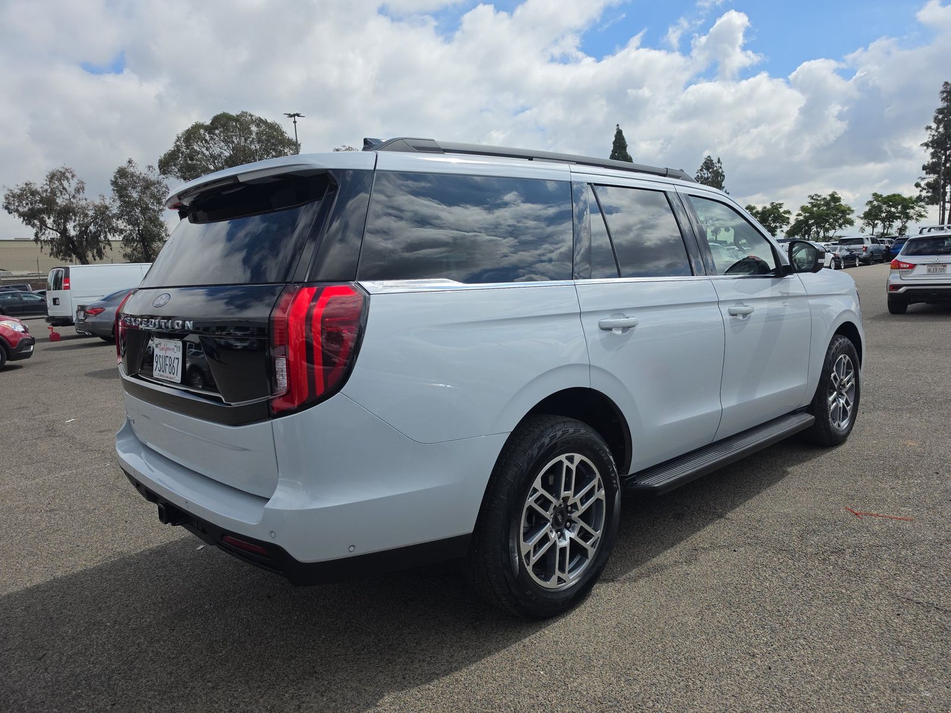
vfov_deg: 58.9
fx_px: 632
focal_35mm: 23
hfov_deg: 73.9
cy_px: 356
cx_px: 476
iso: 52
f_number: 1.4
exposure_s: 1/7940
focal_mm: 6.5
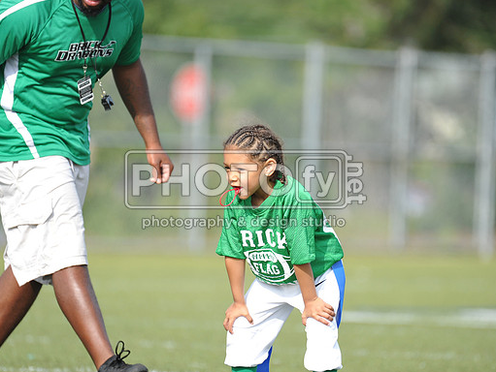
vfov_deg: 3.4
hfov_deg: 4.5
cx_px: 241
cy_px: 186
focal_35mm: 436
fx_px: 6252
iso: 800
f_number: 5
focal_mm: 400
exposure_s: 1/1600
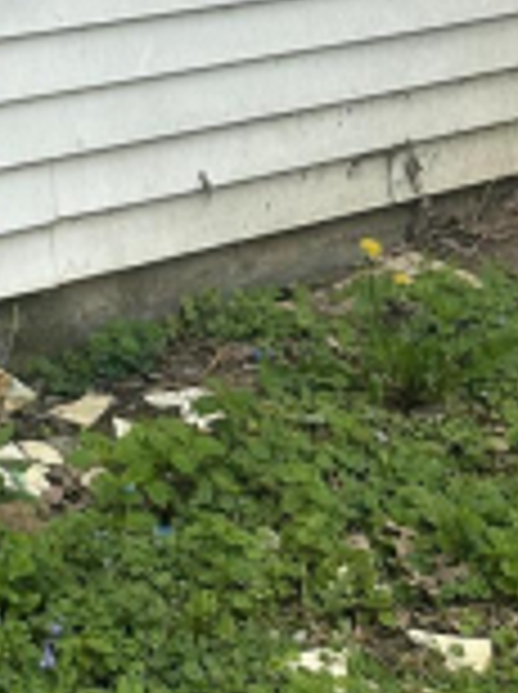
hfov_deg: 12.2
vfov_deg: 16.6
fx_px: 2081
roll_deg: -0.8
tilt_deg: +0.4
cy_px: -443
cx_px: -595
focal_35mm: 104
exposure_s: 1/1721
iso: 80
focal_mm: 6.86
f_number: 1.78
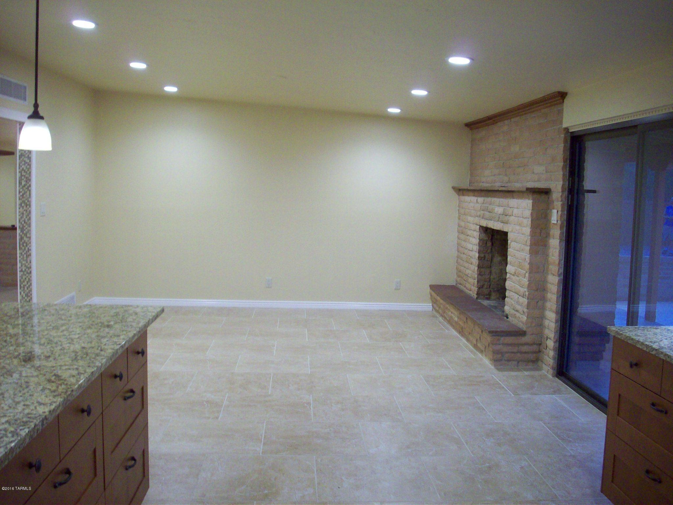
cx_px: 336
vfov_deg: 38.7
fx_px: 719
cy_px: 252
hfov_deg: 50.1
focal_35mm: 37
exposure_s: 1/11.7
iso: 160
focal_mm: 6.2
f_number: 2.8
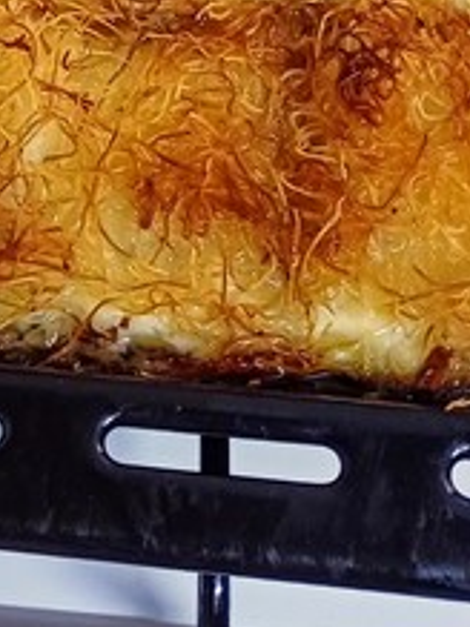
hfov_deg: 13.4
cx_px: -186
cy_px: -341
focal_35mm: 105
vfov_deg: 16.8
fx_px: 1903
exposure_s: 1/25
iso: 640
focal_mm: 4.65
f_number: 1.8
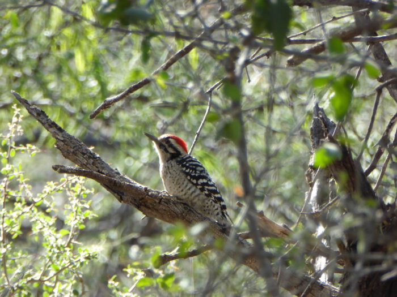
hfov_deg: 2.5
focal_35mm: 800
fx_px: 9175
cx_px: 198
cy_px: 148
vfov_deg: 1.9
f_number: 6.4
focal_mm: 129
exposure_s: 1/125
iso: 250
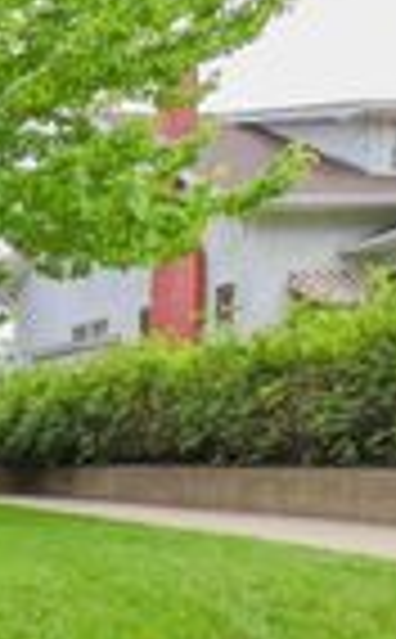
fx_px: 938
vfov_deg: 36.5
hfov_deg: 16.9
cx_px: -423
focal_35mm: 54
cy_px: 497
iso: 1250
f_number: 7.1
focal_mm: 10
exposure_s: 1/2500
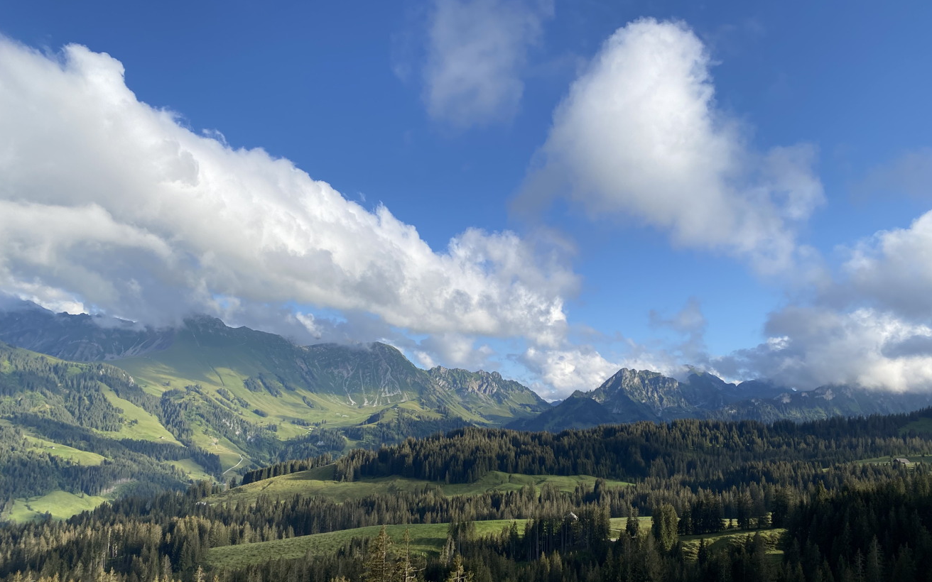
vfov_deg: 44.3
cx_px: 466
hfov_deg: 66.5
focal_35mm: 28
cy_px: 348
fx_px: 711
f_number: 1.8
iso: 32
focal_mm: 4.25
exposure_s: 1/2755
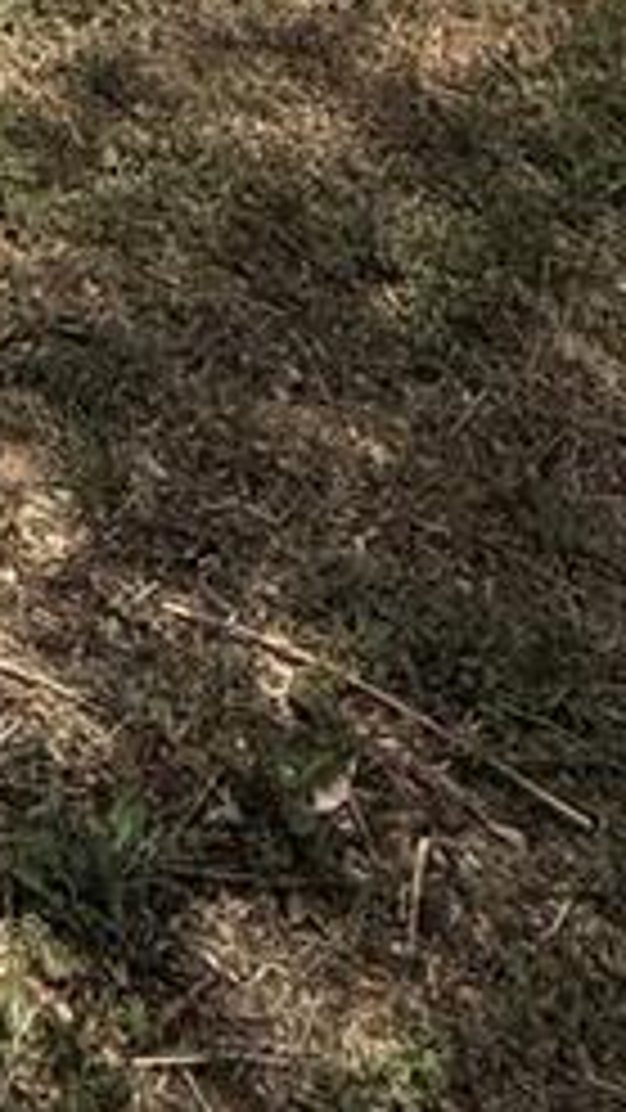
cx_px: -734
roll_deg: +0.0
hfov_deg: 13.3
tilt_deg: +0.3
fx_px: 2183
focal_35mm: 74
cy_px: -1071
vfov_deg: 18.9
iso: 50
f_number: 2.2
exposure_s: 1/2320
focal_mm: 2.22
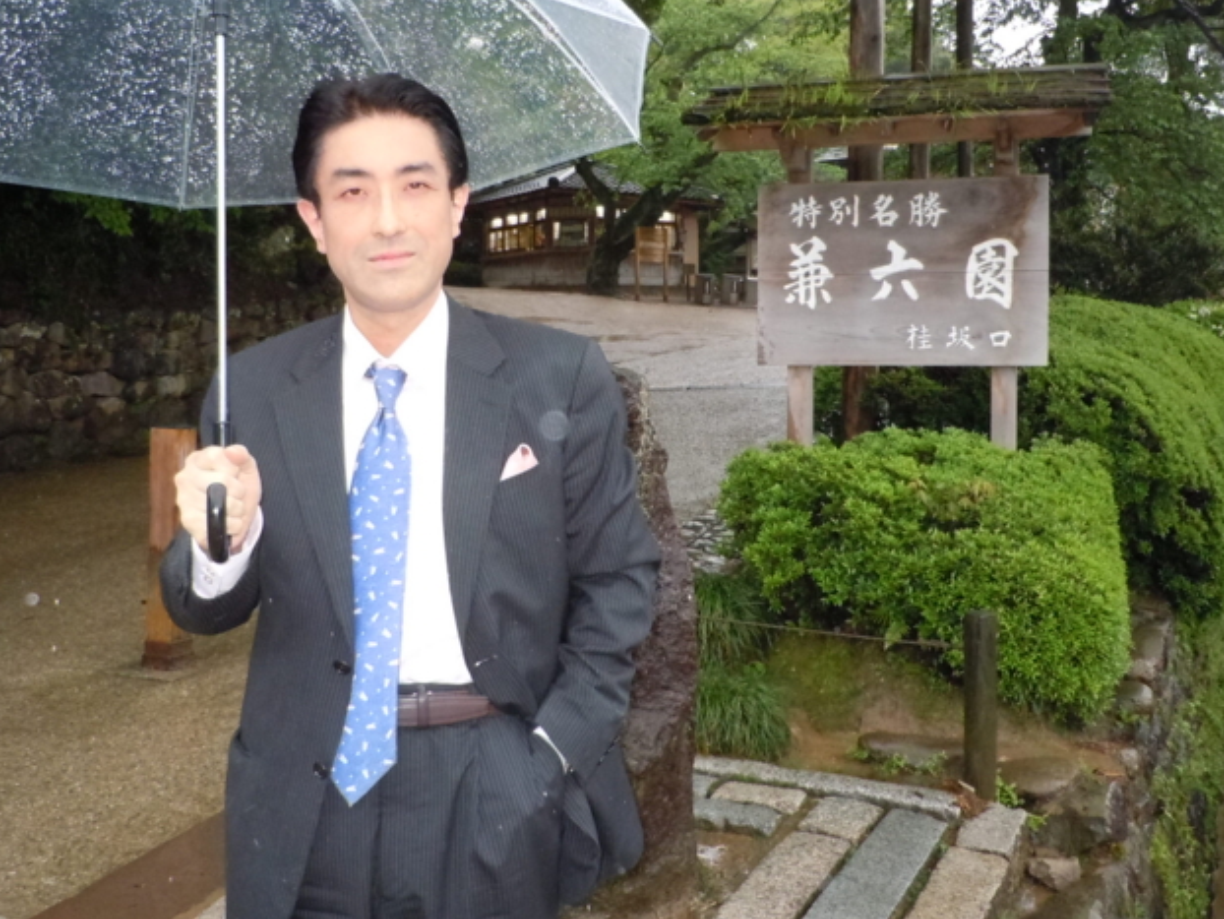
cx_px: 616
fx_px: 1273
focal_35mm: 36
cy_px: 376
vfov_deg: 39.5
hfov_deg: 51.3
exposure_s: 1/25
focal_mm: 5
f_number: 3.7
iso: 500
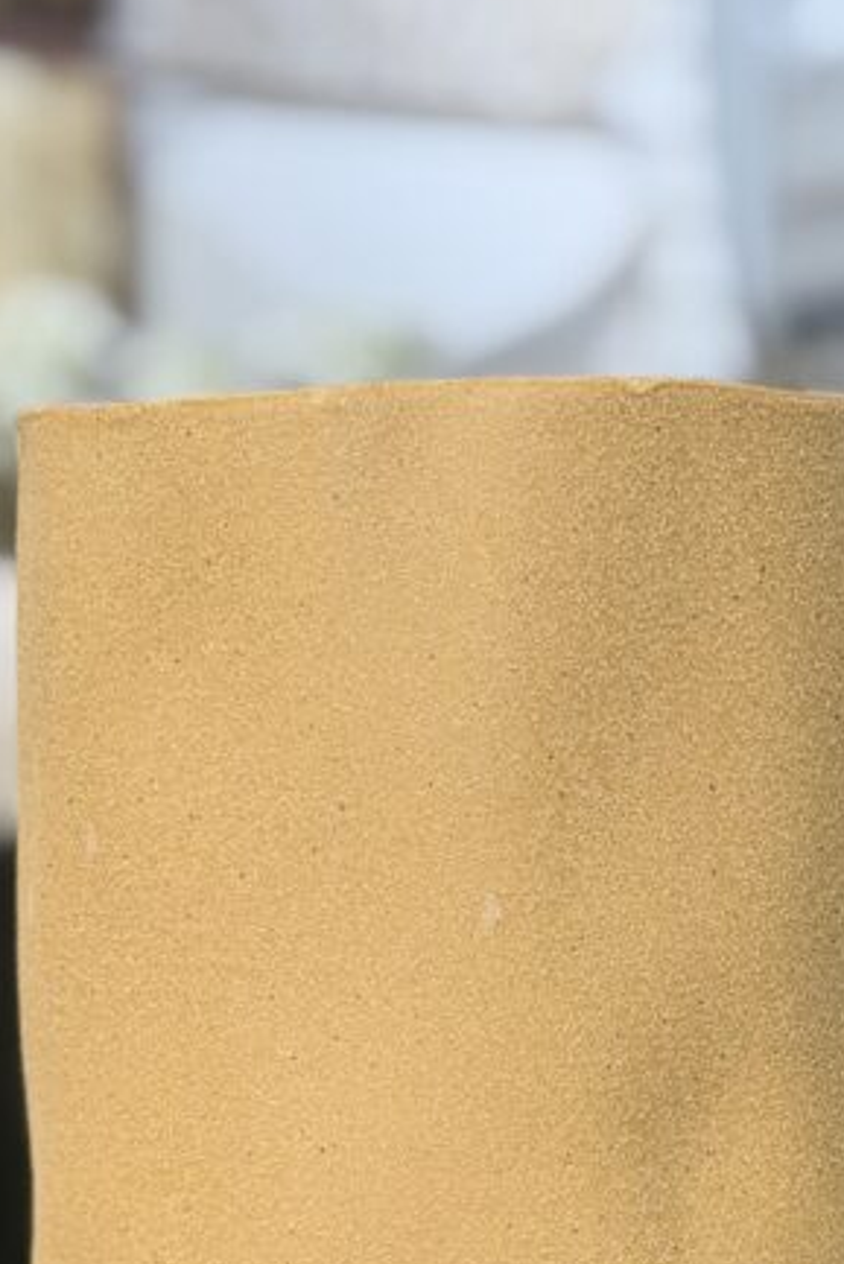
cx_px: 438
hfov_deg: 11.6
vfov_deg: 16.7
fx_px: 4146
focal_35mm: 118
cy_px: 1448
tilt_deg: -10.5
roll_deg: -0.4
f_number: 1.78
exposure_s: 1/60
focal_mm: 6.76
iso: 80
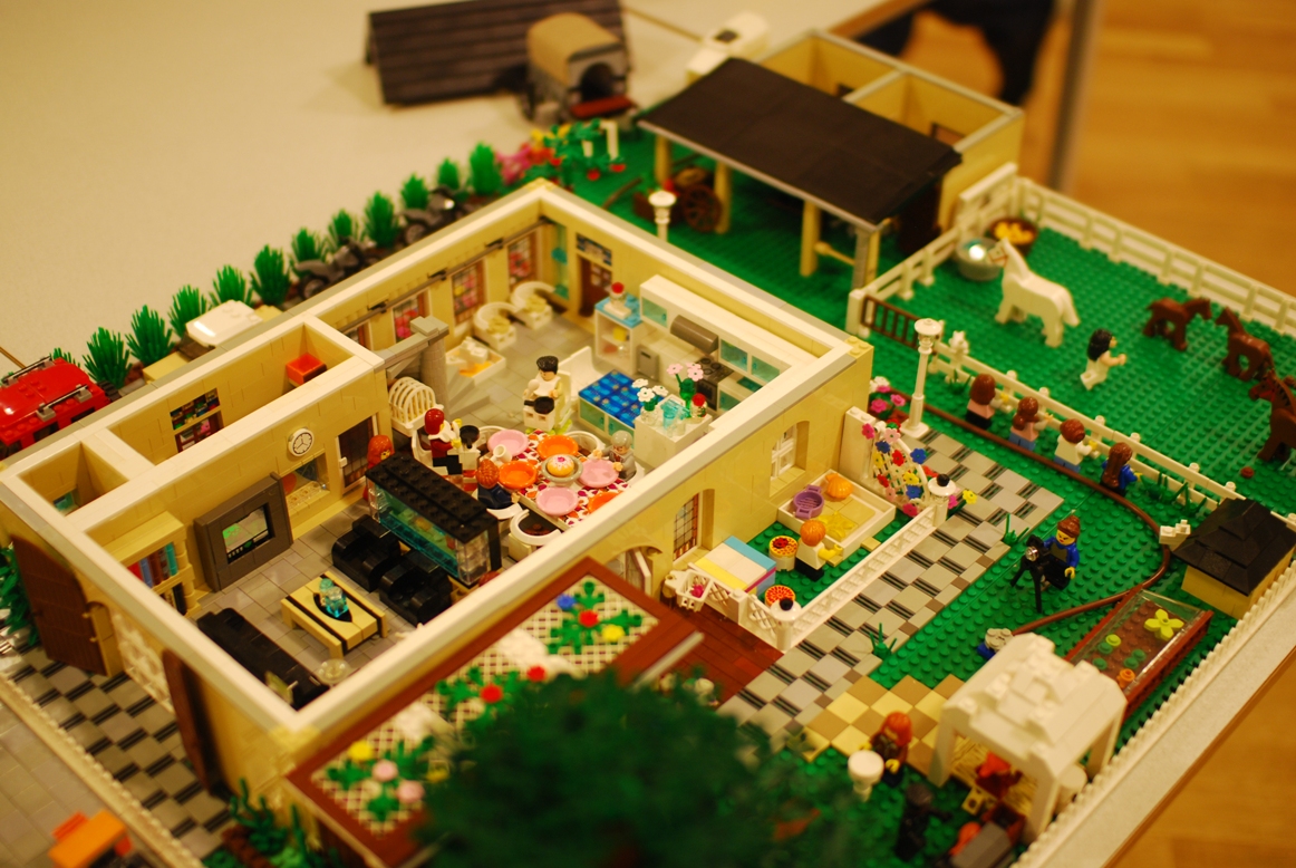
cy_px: 434
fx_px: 1622
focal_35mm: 45
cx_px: 648
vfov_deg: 29.9
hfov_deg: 43.6
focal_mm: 30
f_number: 1.4
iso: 180
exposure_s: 1/60
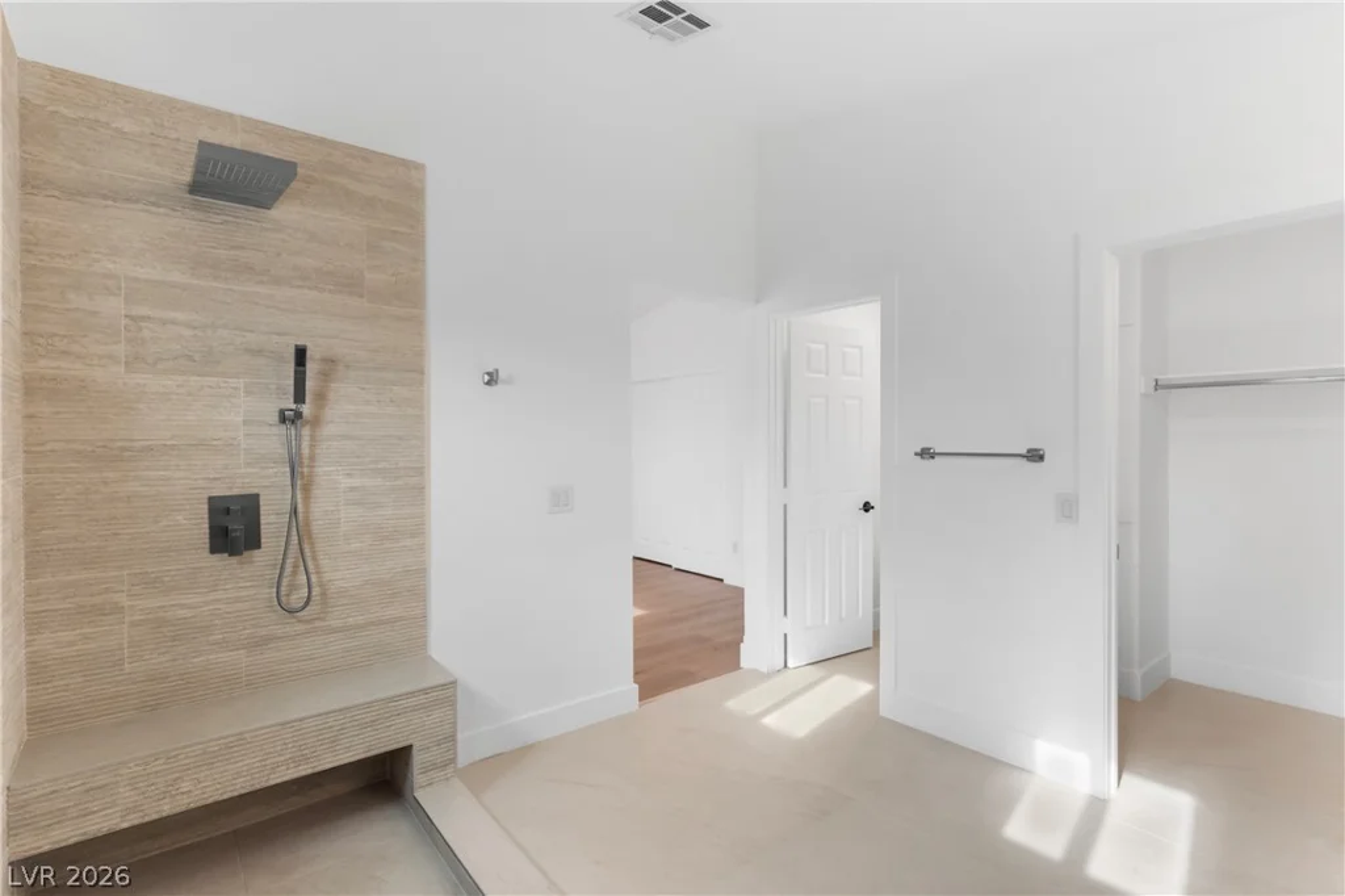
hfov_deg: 93.3
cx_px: 672
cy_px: 448
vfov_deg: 70.4
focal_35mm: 17
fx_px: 635
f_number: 8
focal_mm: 17
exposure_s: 1/500
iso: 400
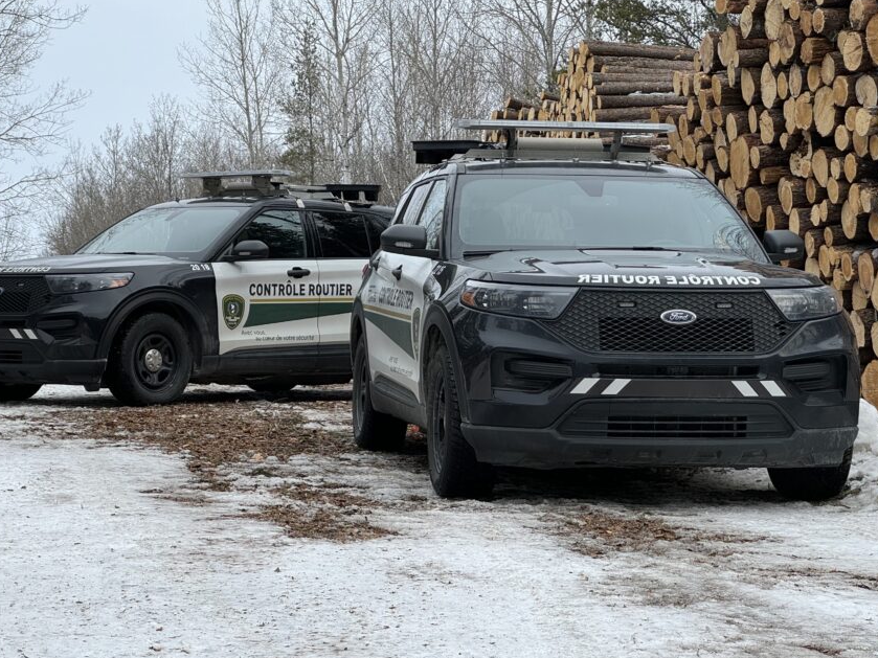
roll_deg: +0.7
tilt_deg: +4.3
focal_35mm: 94
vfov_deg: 15.7
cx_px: 407
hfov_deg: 20.9
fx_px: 2384
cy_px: 289
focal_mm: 9
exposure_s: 1/228
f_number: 2.8
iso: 25
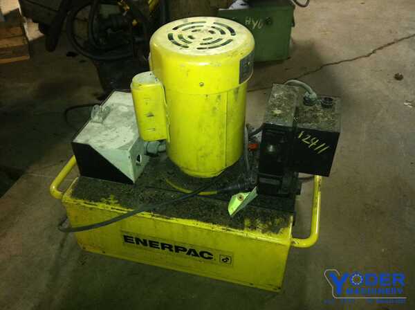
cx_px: 208
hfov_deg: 52.7
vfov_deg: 40.6
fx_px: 419
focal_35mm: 35
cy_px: 155
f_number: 2.8
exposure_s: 1/15
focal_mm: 3.85
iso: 320
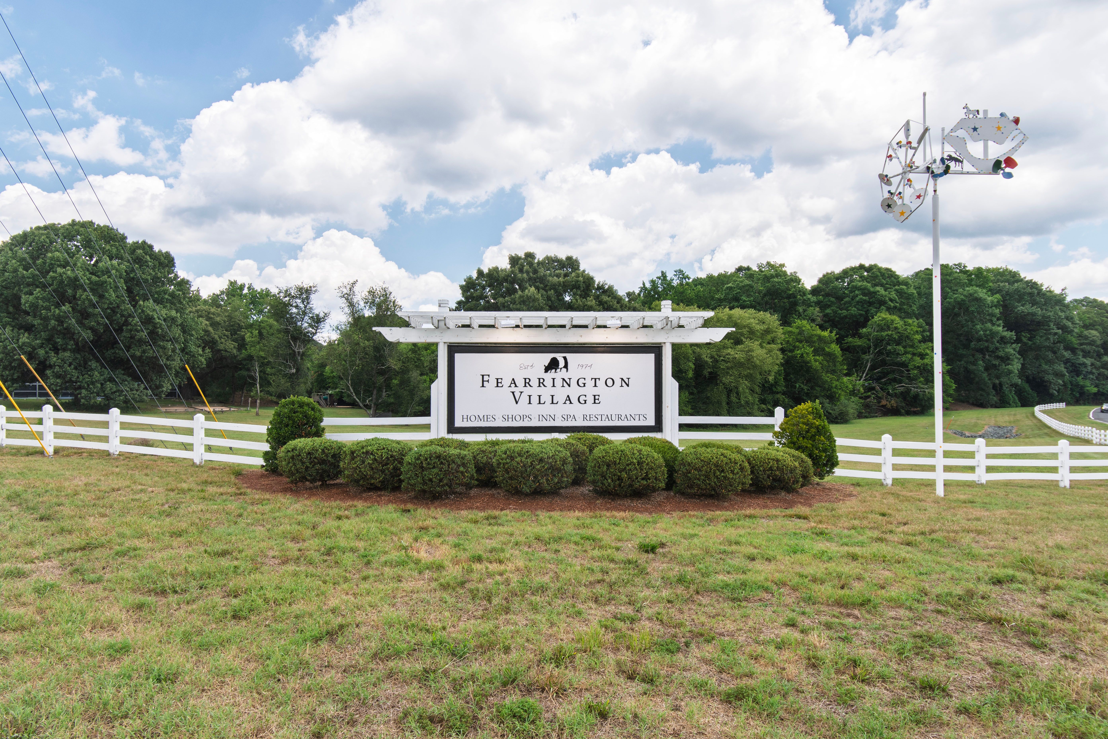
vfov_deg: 59.5
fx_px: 646
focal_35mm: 21
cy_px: 370
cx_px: 554
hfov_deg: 81.2
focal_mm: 14
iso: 100
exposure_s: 1/200
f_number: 8
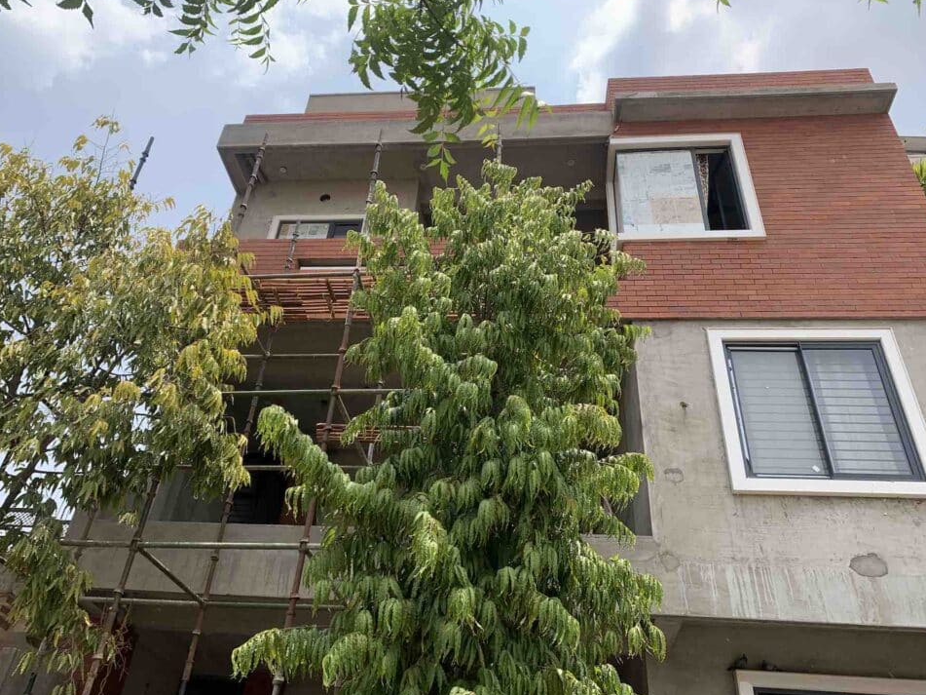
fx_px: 749
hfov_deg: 63.4
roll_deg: -4.3
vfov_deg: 49.7
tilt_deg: +39.5
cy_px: 332
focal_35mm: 28
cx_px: 436
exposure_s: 1/1845
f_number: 1.8
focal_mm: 4.25
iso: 25
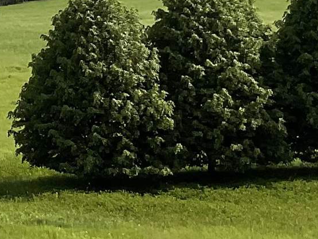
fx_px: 1470
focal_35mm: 160
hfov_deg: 11.5
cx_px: -236
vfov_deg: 9.1
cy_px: -62
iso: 16
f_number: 1.8
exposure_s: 1/2801
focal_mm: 3
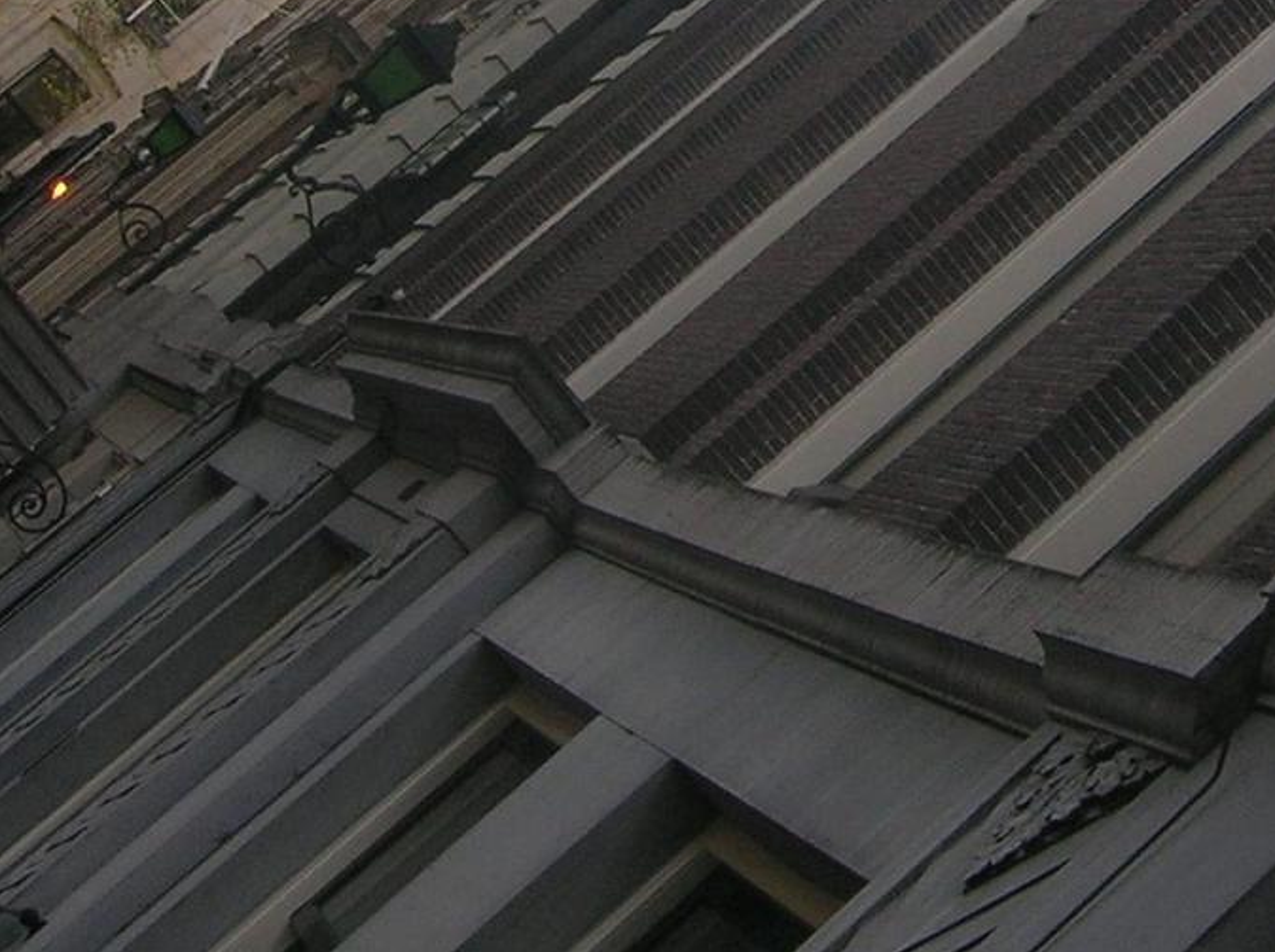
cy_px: -229
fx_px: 3568
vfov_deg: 14.7
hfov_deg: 19.9
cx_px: 1148
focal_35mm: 97
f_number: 4.9
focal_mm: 5.7
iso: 50
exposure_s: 1/104
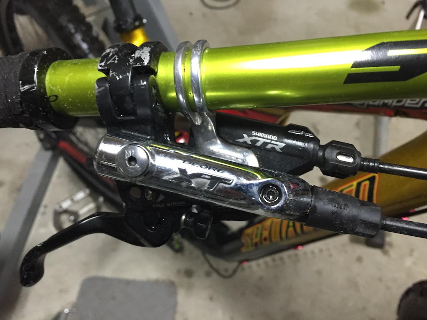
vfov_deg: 48.2
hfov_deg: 61.7
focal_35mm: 29
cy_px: 160
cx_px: 214
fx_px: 358
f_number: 2.2
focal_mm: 4.15
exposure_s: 1/30
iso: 200
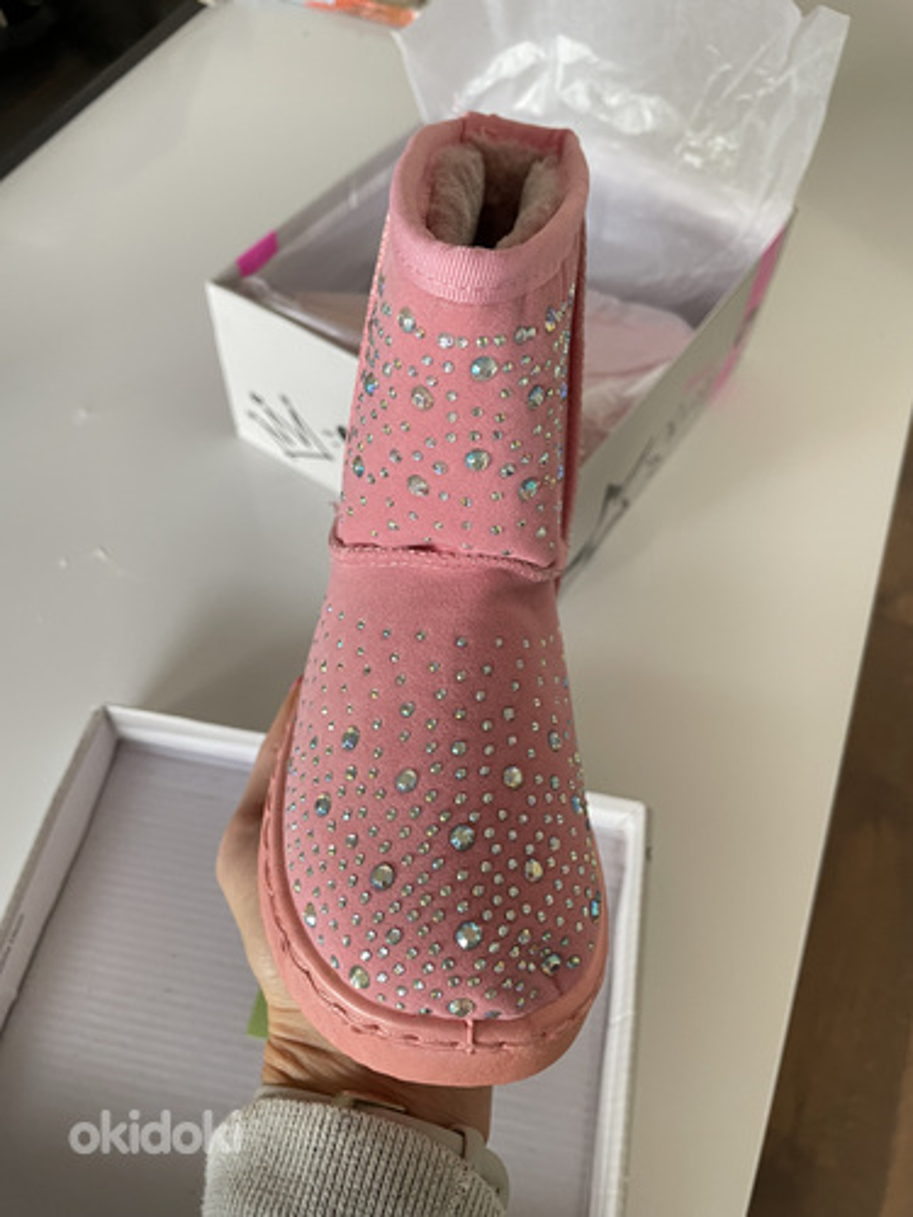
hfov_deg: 53.1
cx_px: 456
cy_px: 608
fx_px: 914
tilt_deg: -56.5
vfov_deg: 67.3
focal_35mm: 26
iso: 200
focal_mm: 4.2
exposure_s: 1/60
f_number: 1.6
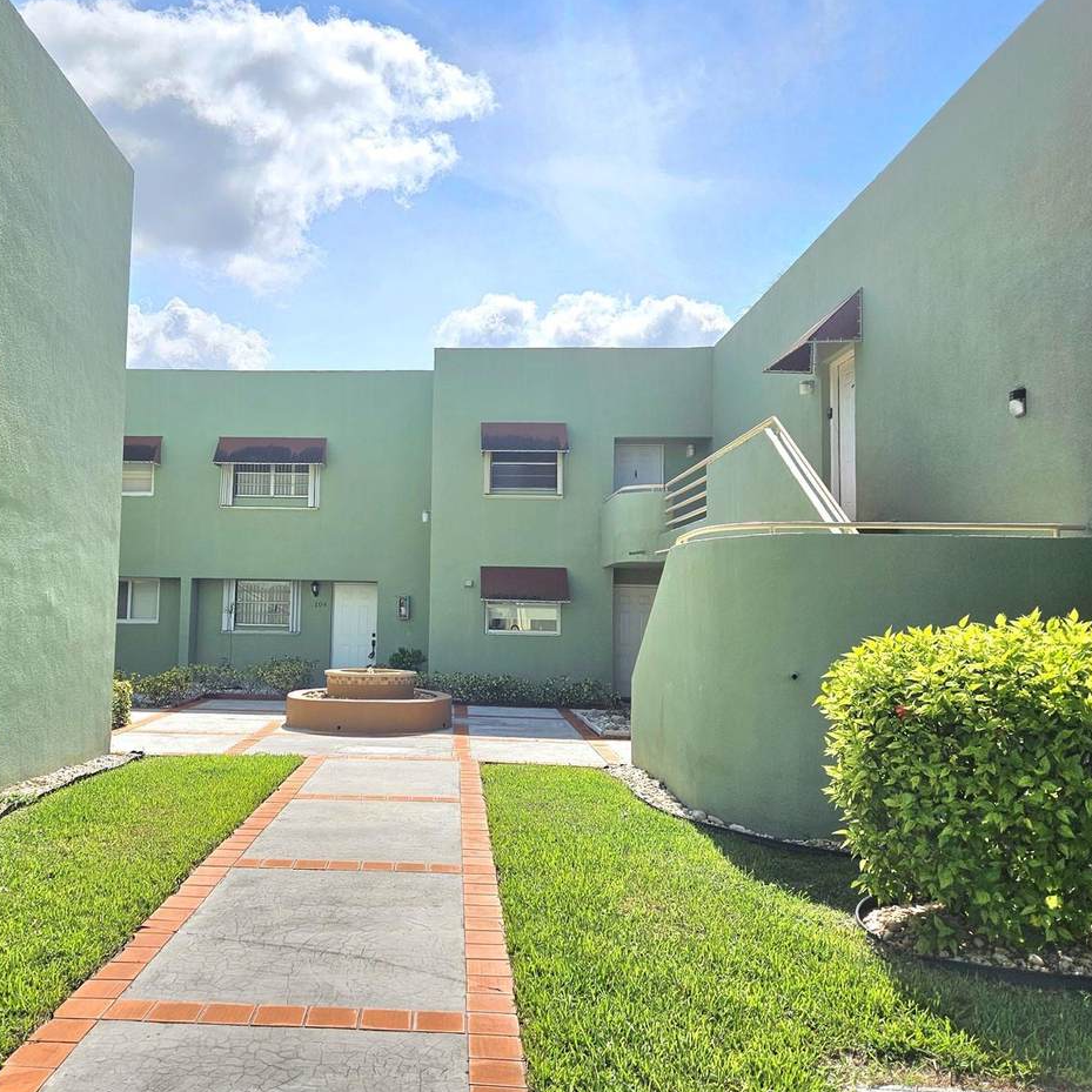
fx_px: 999
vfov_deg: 57.3
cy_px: 540
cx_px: 367
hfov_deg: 56.1
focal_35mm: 28
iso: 25
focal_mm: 5.4
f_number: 1.8
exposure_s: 1/5000
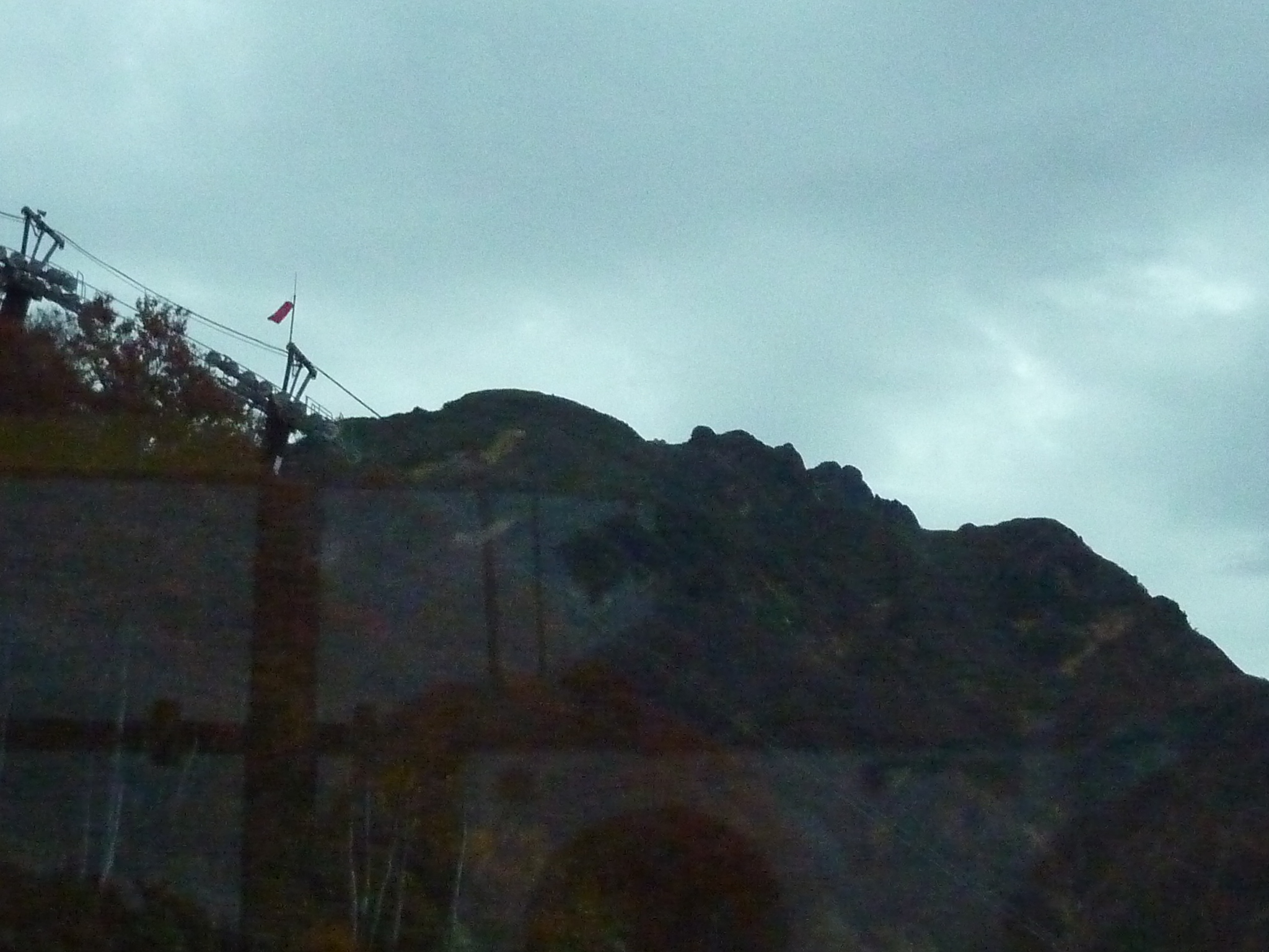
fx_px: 2603
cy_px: 476
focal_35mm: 71
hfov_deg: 27.4
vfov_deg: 20.7
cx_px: 634
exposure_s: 1/30
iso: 800
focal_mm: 6.5
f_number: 3.6
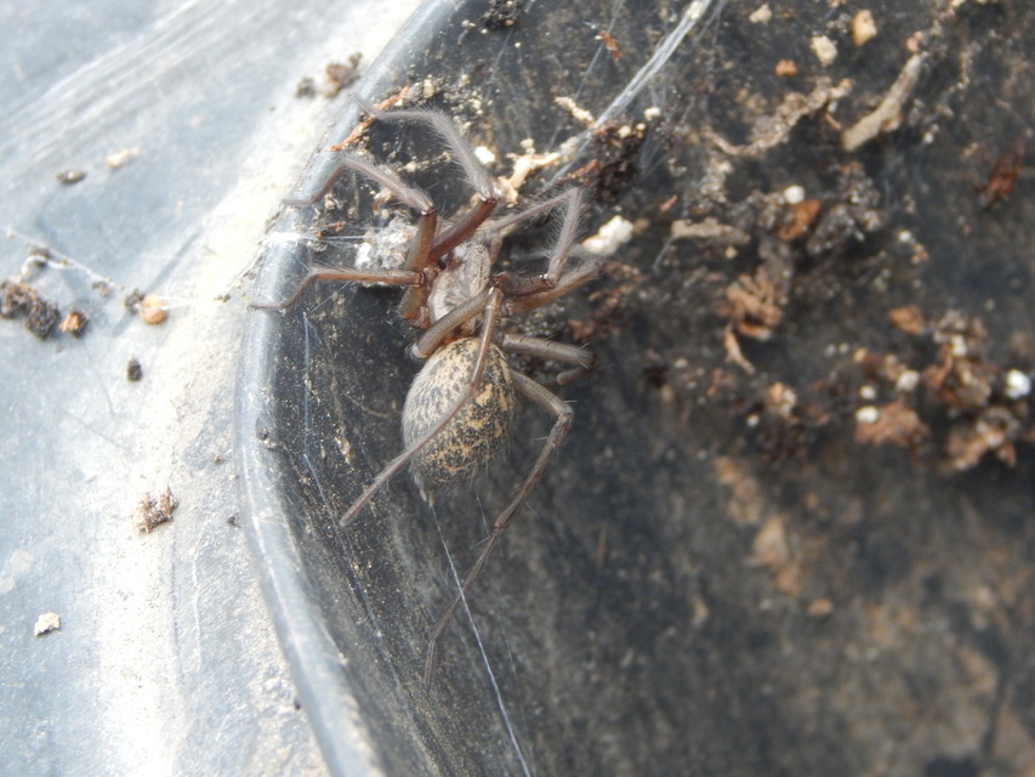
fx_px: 6190
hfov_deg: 9.6
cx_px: 518
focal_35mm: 207
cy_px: 388
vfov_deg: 7.2
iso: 400
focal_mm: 37.1
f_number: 5.4
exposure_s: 1/30
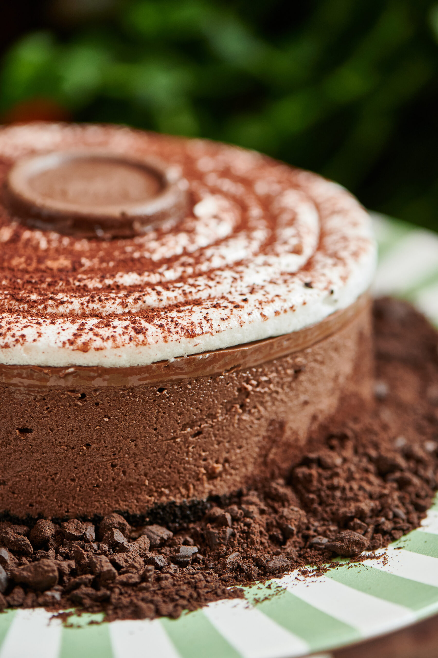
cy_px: 329
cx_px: 219
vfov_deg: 19.5
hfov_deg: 13.0
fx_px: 1919
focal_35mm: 105
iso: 1600
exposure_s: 1/160
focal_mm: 105
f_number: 4
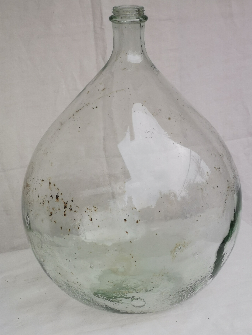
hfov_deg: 17.0
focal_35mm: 87
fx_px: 844
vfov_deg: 22.5
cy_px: 168
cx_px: 126
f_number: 2.4
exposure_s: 1/172
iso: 50
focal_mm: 7.48
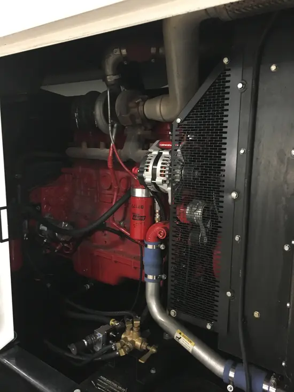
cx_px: 147
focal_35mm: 29
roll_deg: +1.0
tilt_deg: -9.8
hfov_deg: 48.2
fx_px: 328
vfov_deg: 61.7
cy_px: 196
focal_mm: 4.15
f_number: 2.2
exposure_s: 1/15
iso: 500
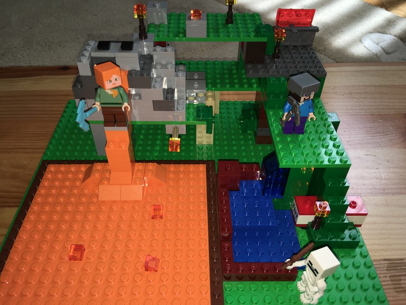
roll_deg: -1.9
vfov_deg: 48.2
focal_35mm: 29
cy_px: 152
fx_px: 340
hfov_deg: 61.7
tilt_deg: -43.5
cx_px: 203
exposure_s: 1/92
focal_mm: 4.15
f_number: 2.2
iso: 25
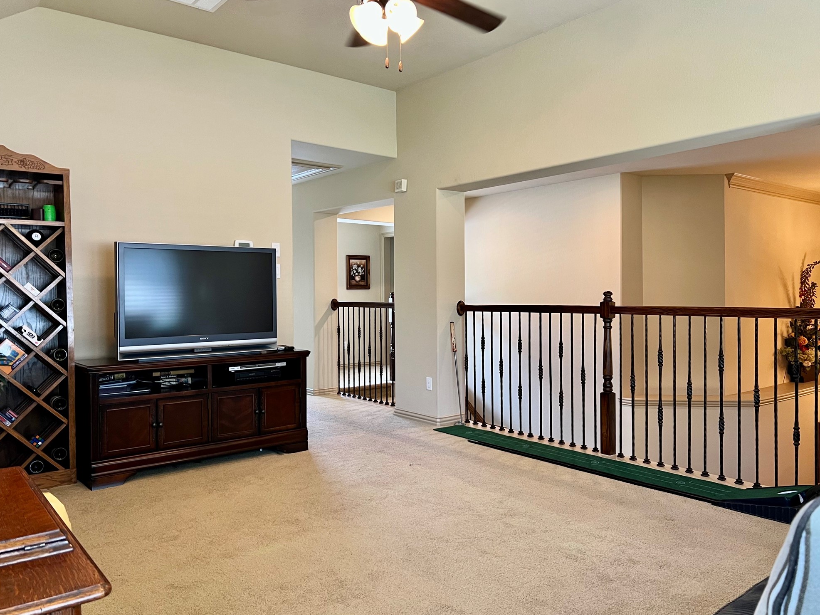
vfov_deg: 51.4
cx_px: 415
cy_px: 313
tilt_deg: -3.1
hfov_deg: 65.3
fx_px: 640
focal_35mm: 27
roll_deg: +0.0
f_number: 1.5
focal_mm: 5.7
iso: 125
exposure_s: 1/60
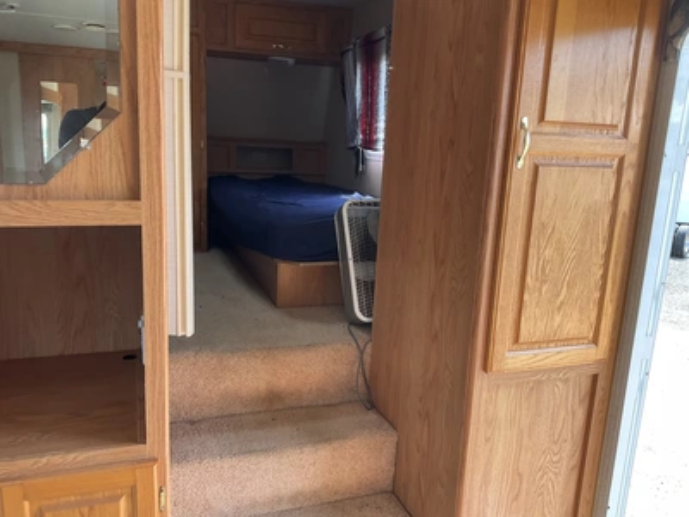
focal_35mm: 29
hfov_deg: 61.7
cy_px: 258
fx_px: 577
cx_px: 344
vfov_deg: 48.2
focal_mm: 3
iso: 40
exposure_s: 1/122
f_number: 1.8
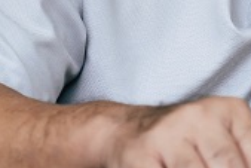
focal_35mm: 354
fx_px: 2470
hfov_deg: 5.7
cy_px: -56
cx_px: 484
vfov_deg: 3.9
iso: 200
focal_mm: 50
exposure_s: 1/500
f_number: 2.8
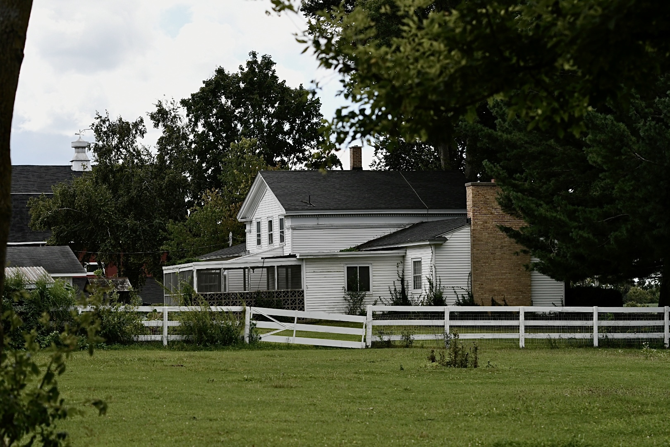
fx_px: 1954
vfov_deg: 13.0
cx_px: 335
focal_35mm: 105
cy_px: 224
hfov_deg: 19.5
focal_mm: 70
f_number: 4
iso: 400
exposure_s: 1/2000
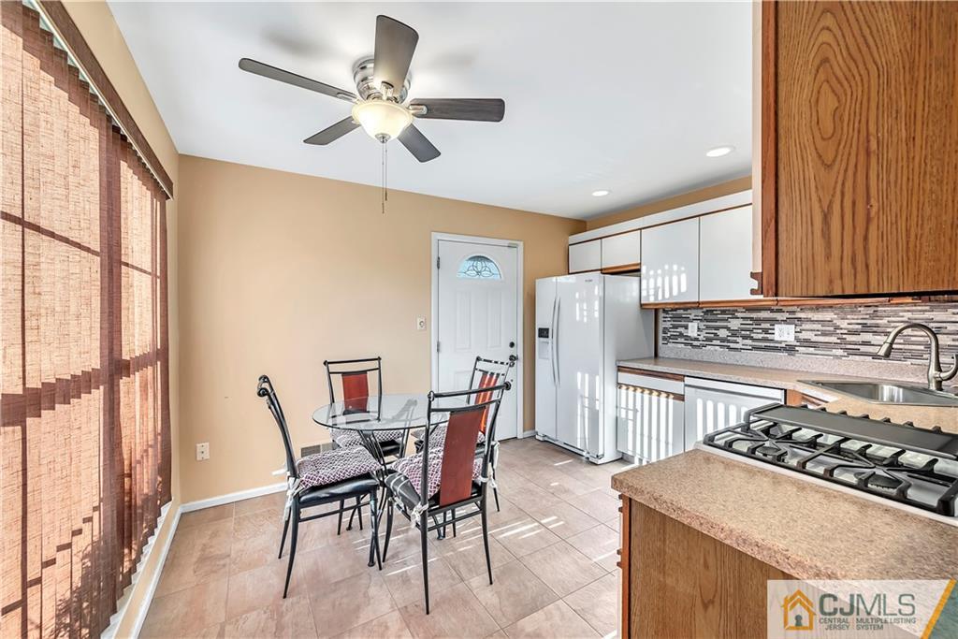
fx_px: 373
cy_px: 320
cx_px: 479
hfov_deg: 104.2
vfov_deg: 81.2
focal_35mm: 14
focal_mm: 14
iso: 200
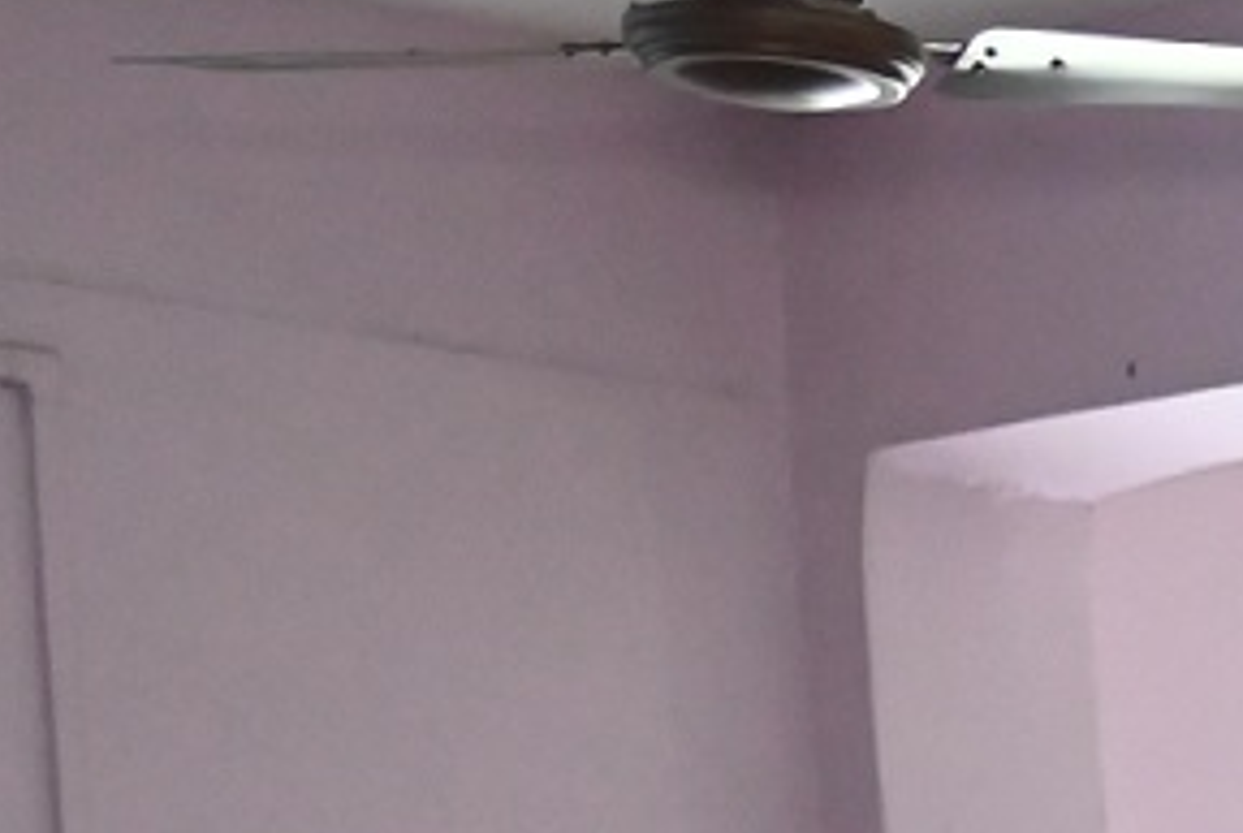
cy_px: 2508
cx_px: 4122
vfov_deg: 6.1
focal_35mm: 207
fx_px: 7158
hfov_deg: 8.0
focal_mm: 31
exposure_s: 1/125
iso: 3200
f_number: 5.6
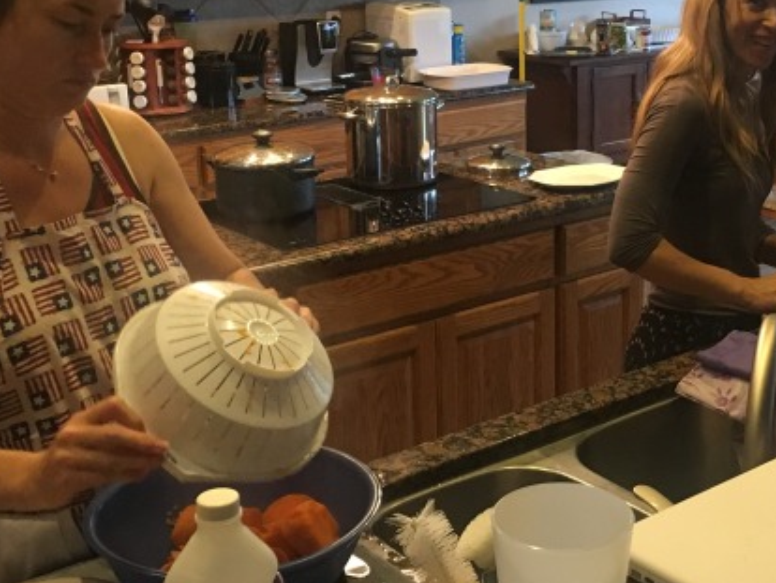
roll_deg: +0.5
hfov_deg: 33.9
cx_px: 549
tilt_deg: -13.7
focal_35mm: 56
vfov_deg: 26.0
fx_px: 1256
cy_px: 199
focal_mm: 4.15
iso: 250
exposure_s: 1/30
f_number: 2.2
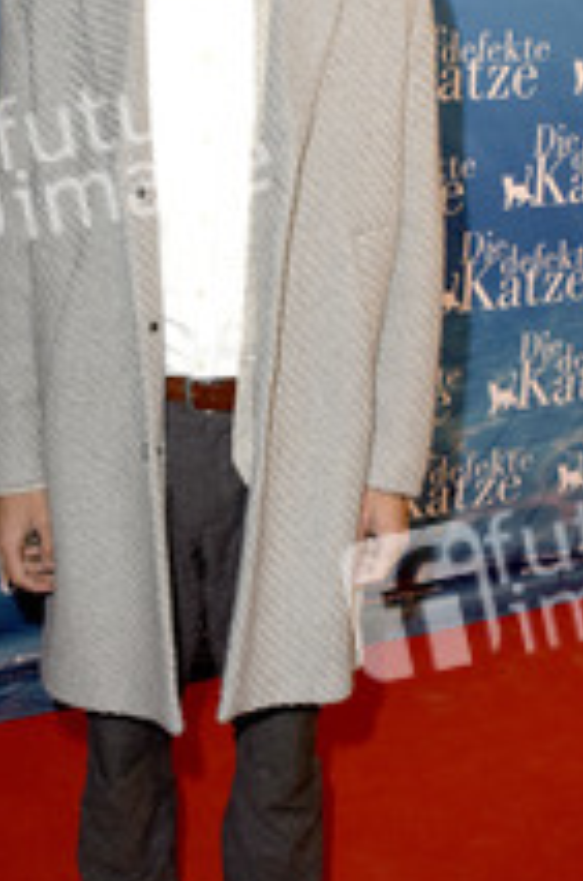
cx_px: 178
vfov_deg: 31.0
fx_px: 1585
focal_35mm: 65
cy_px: 376
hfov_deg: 20.7
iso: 500
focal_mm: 23
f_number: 8
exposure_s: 1/160
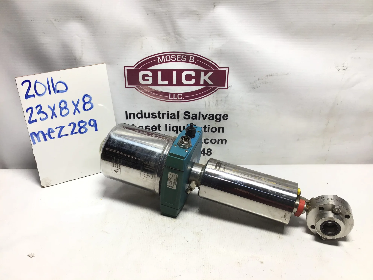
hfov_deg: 58.4
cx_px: 186
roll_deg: -1.6
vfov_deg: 45.4
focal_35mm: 31
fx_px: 334
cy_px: 140
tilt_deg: -28.1
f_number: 2.4
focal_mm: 3.3
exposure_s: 1/120
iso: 25
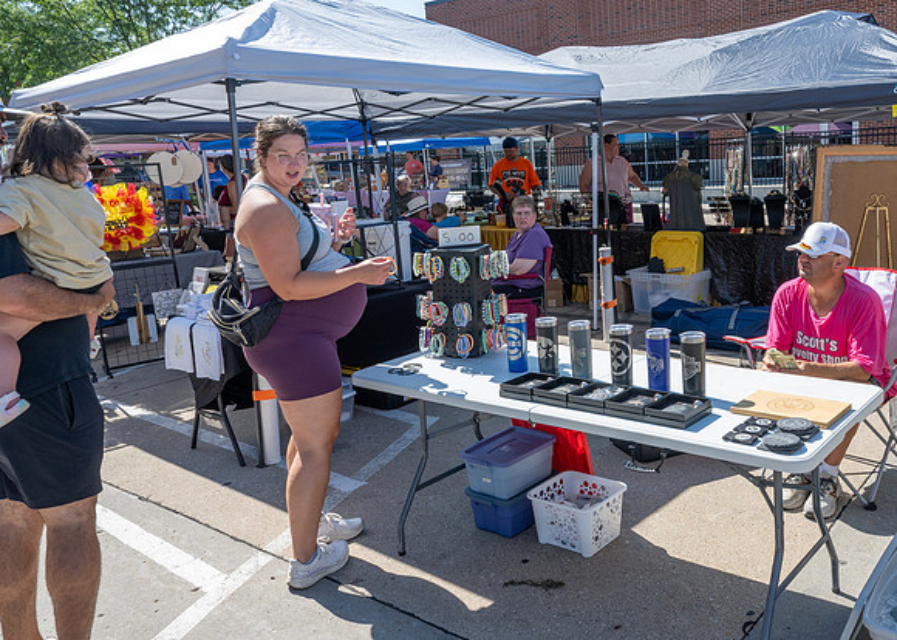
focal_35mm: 31
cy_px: 284
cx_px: 598
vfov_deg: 43.7
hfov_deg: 57.4
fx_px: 798
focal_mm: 24
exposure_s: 1/200
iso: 200
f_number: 10
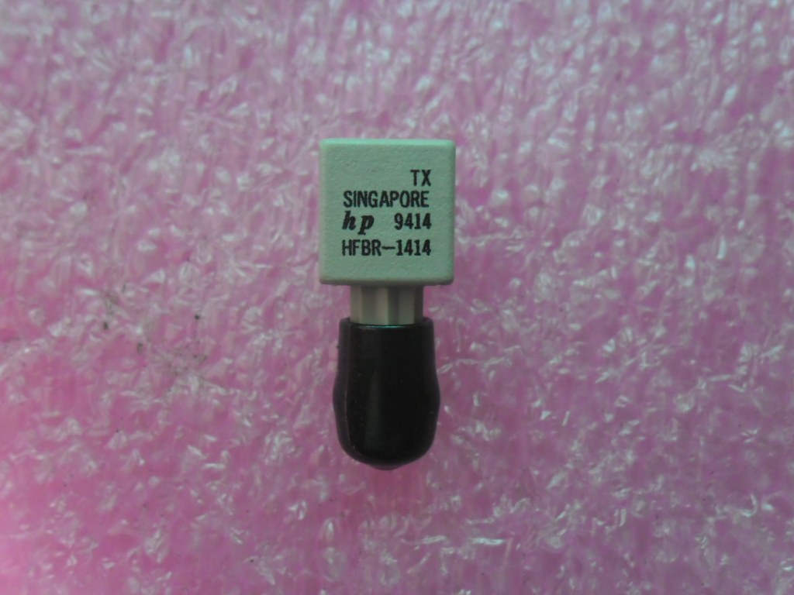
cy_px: 298
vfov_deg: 51.4
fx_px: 619
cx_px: 397
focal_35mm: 27
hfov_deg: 65.3
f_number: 3.5
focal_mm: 4.9
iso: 400
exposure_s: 1/41
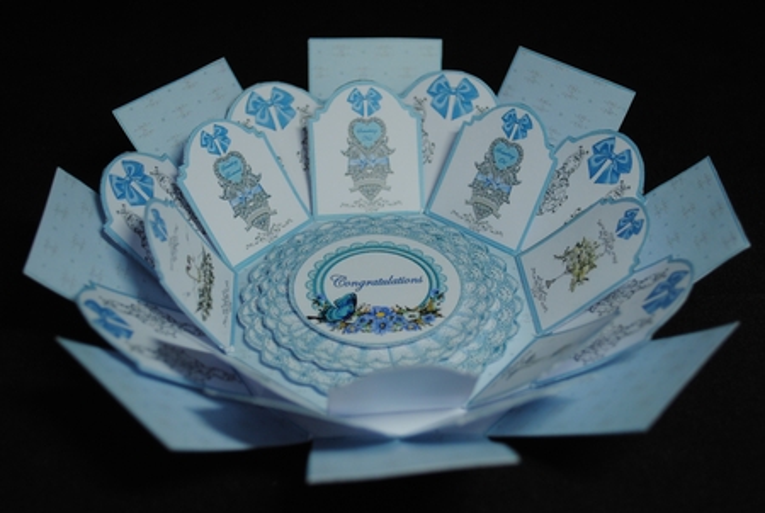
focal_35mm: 51
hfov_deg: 38.8
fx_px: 1086
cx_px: 382
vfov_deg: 26.6
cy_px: 256
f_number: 5
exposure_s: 1/40
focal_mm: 34
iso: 200
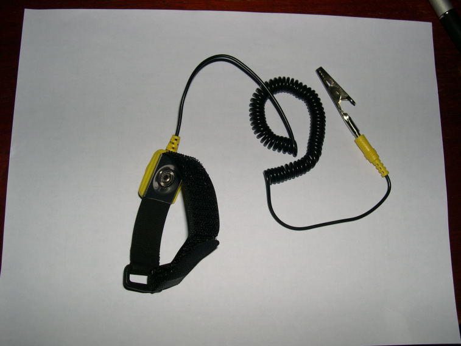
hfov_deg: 49.0
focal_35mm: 38
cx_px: 230
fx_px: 506
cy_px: 173
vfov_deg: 37.7
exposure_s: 1/60
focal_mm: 8
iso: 100
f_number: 7.6
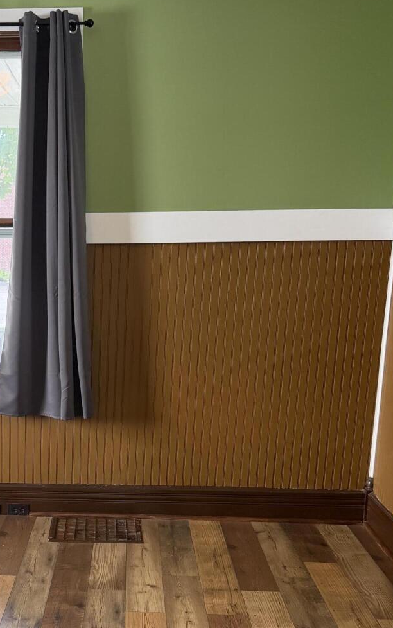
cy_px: 469
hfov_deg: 24.3
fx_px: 890
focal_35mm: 52
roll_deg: -0.8
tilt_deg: -14.0
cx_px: 51
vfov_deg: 37.9
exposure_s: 1/84
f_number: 1.78
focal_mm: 6.76
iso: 200
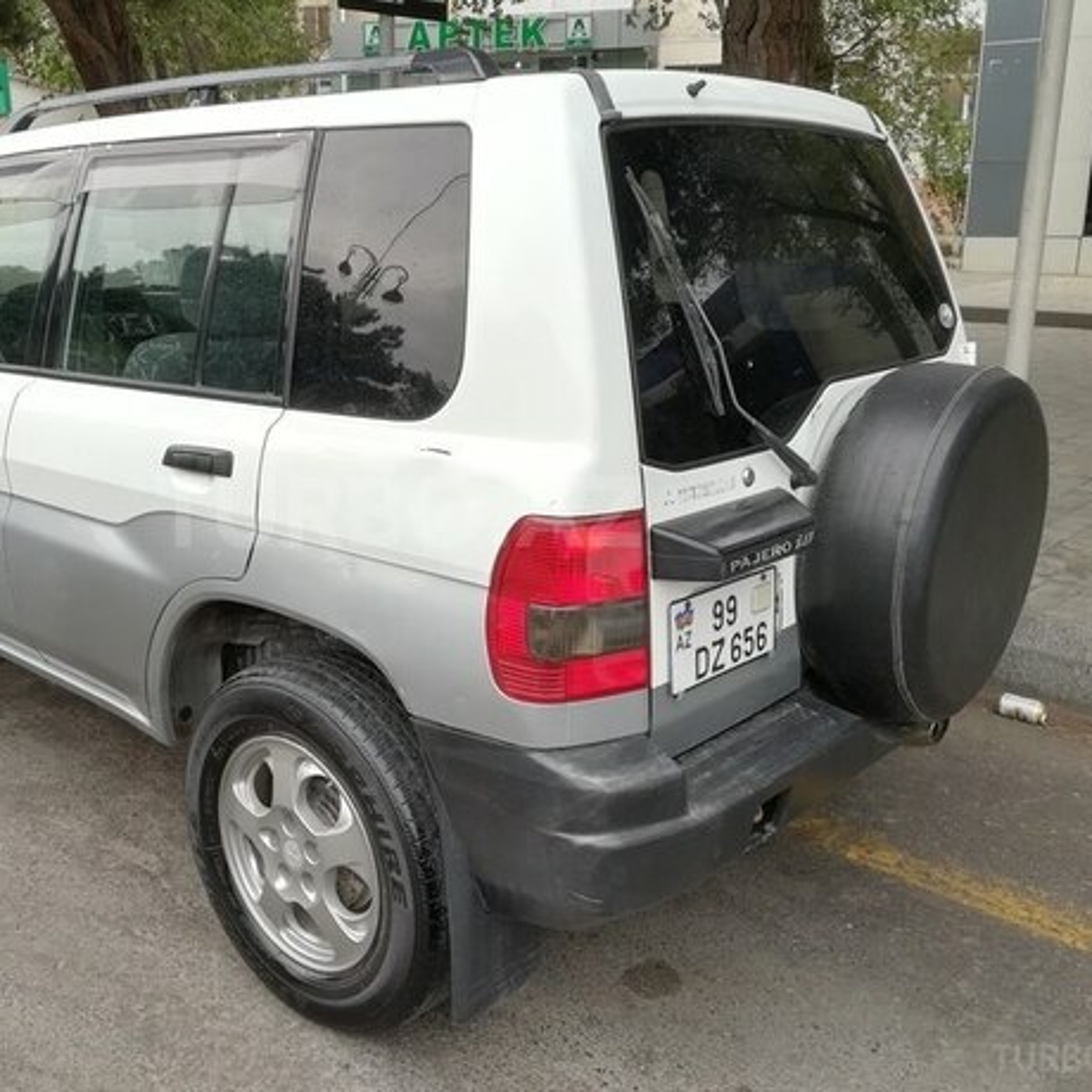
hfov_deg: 49.2
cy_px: 512
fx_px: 1178
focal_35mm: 33
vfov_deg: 49.7
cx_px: 399
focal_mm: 3.83
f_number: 2.2
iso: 50
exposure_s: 1/127
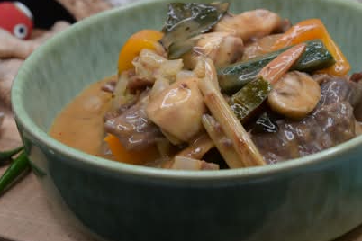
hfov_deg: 31.3
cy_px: 100
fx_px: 644
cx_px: 228
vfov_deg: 21.2
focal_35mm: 64
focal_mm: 26
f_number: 5.6
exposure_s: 1/125
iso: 220
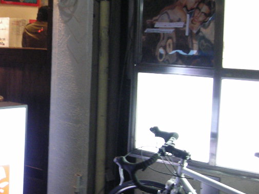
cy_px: 78
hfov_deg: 24.2
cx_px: 0
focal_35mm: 77
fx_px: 576
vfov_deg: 19.1
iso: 200
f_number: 3.2
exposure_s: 1/9.7
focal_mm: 6.3
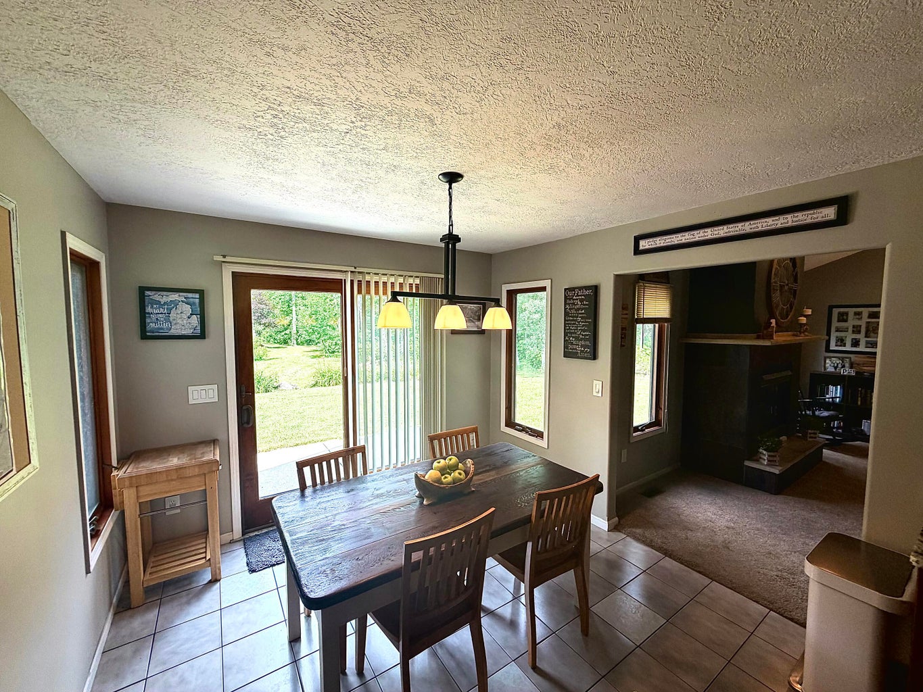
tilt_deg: -4.7
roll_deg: +0.5
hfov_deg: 102.1
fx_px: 373
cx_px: 462
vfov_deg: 85.7
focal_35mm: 14
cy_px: 346
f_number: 2.2
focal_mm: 2.22
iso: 100
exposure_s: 1/120
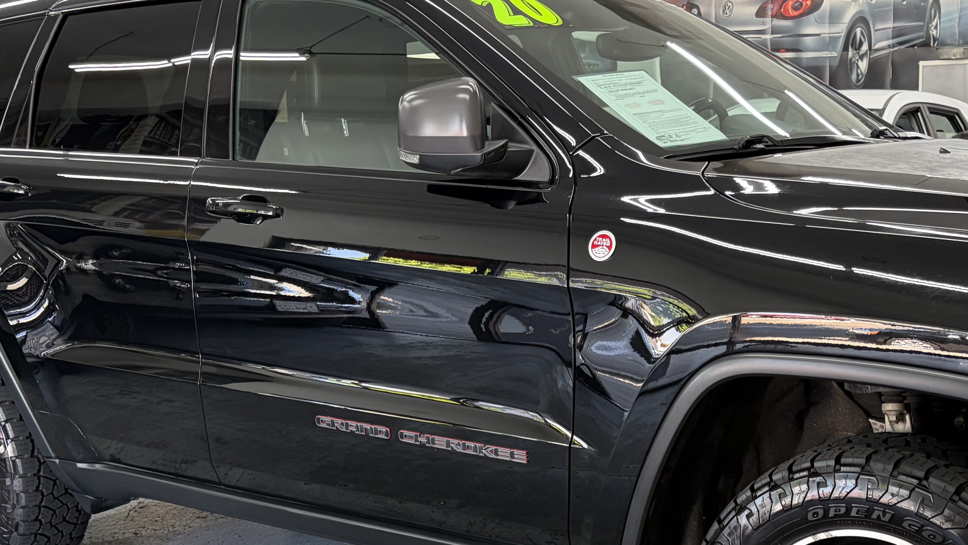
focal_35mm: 50
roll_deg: +2.4
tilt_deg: -10.0
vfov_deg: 23.8
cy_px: 366
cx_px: 618
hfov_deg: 41.0
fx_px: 1283
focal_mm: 5.96
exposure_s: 1/60
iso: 100
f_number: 1.6
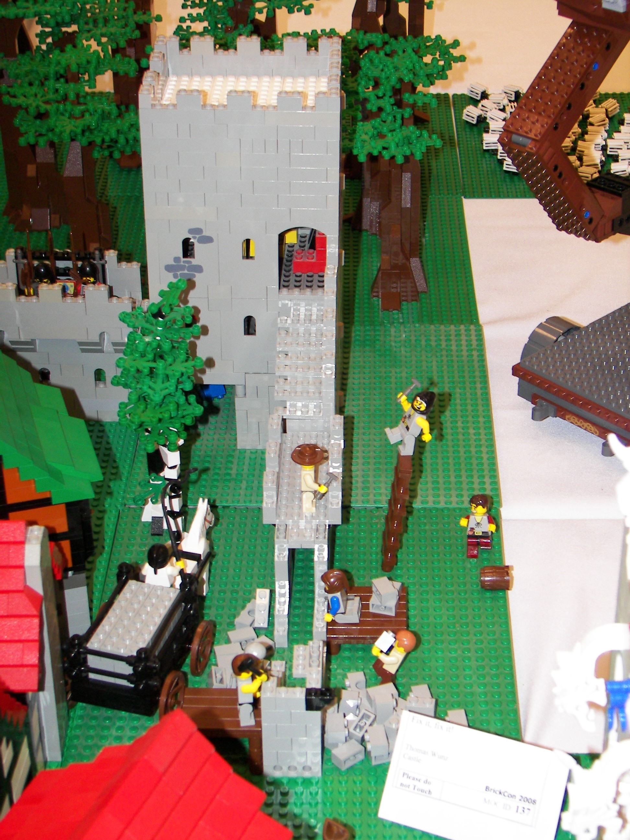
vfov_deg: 27.4
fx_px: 1723
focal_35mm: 71
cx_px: 315
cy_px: 420
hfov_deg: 20.7
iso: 100
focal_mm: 11.7
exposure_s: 1/40
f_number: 2.8
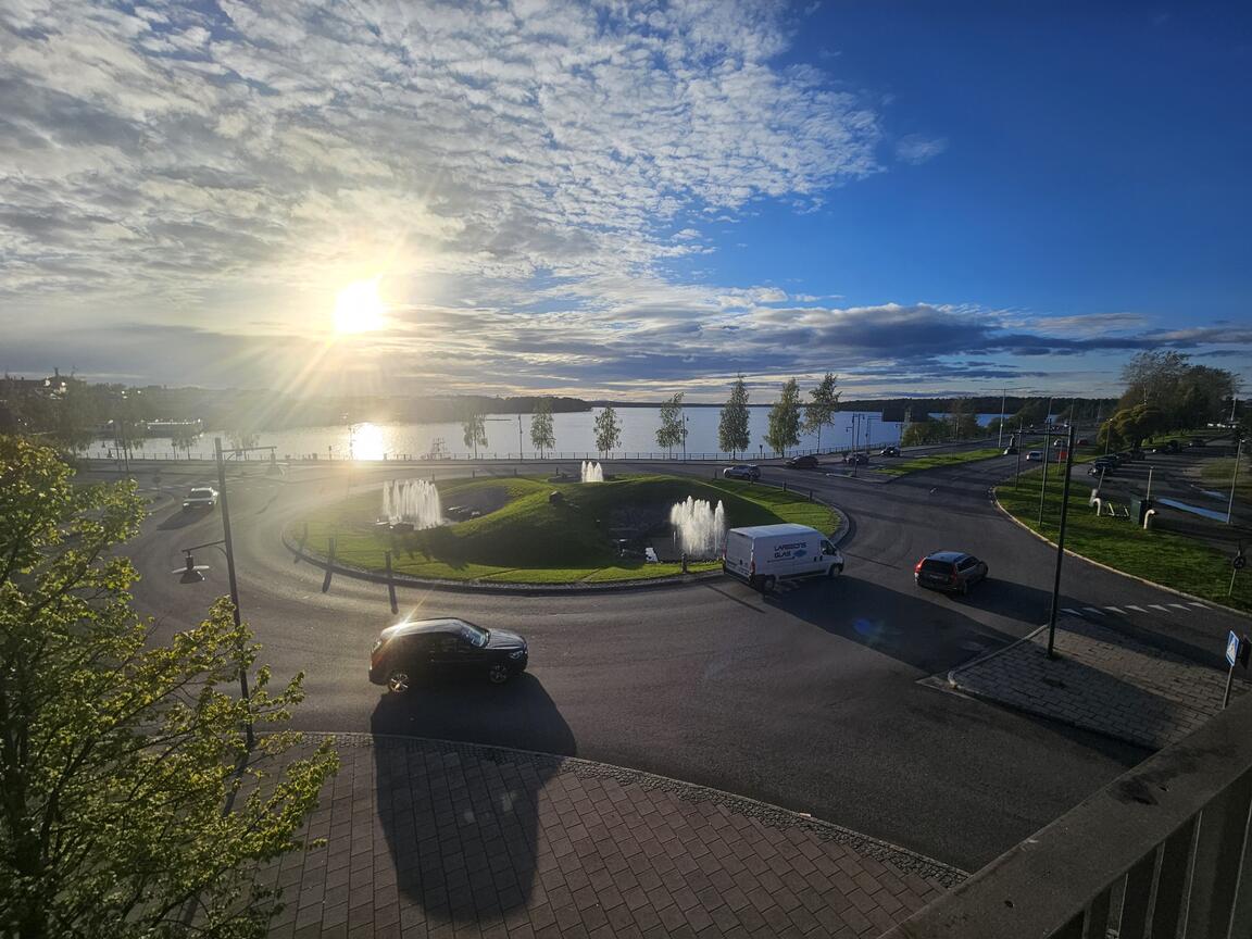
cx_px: 626
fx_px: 470
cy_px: 470
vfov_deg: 89.9
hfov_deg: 106.2
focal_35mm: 13
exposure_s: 1/3988
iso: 50
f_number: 2.2
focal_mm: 2.2
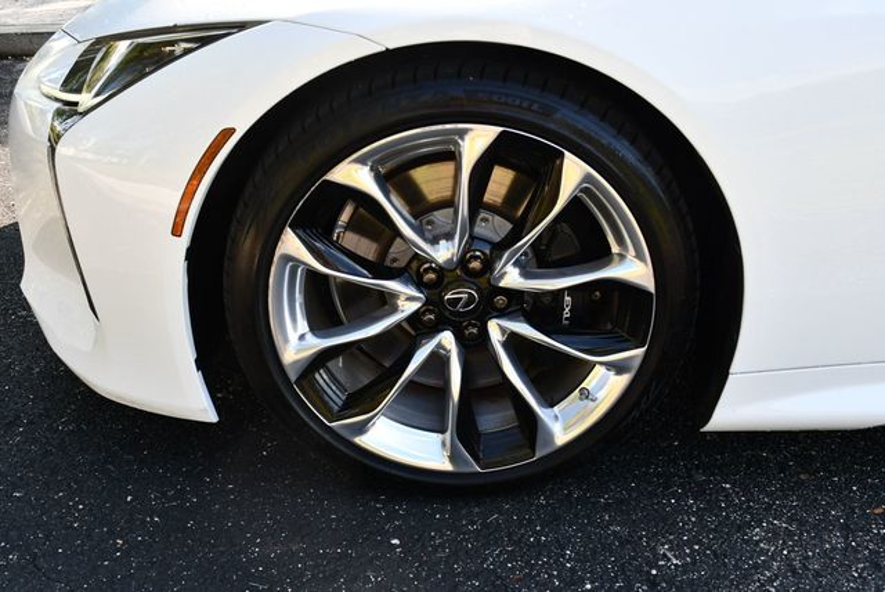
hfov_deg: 53.1
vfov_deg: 36.9
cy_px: 296
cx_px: 442
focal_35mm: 36
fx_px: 886
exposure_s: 1/250
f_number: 5.6
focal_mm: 18
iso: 280
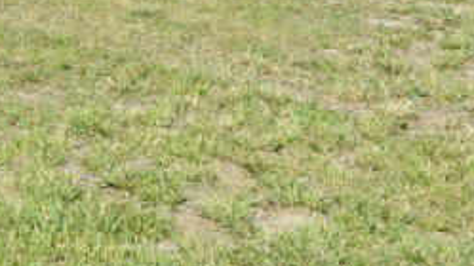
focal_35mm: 152
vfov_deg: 7.6
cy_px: -285
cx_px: -575
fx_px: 1915
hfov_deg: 12.0
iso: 200
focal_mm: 21
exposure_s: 1/400
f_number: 9
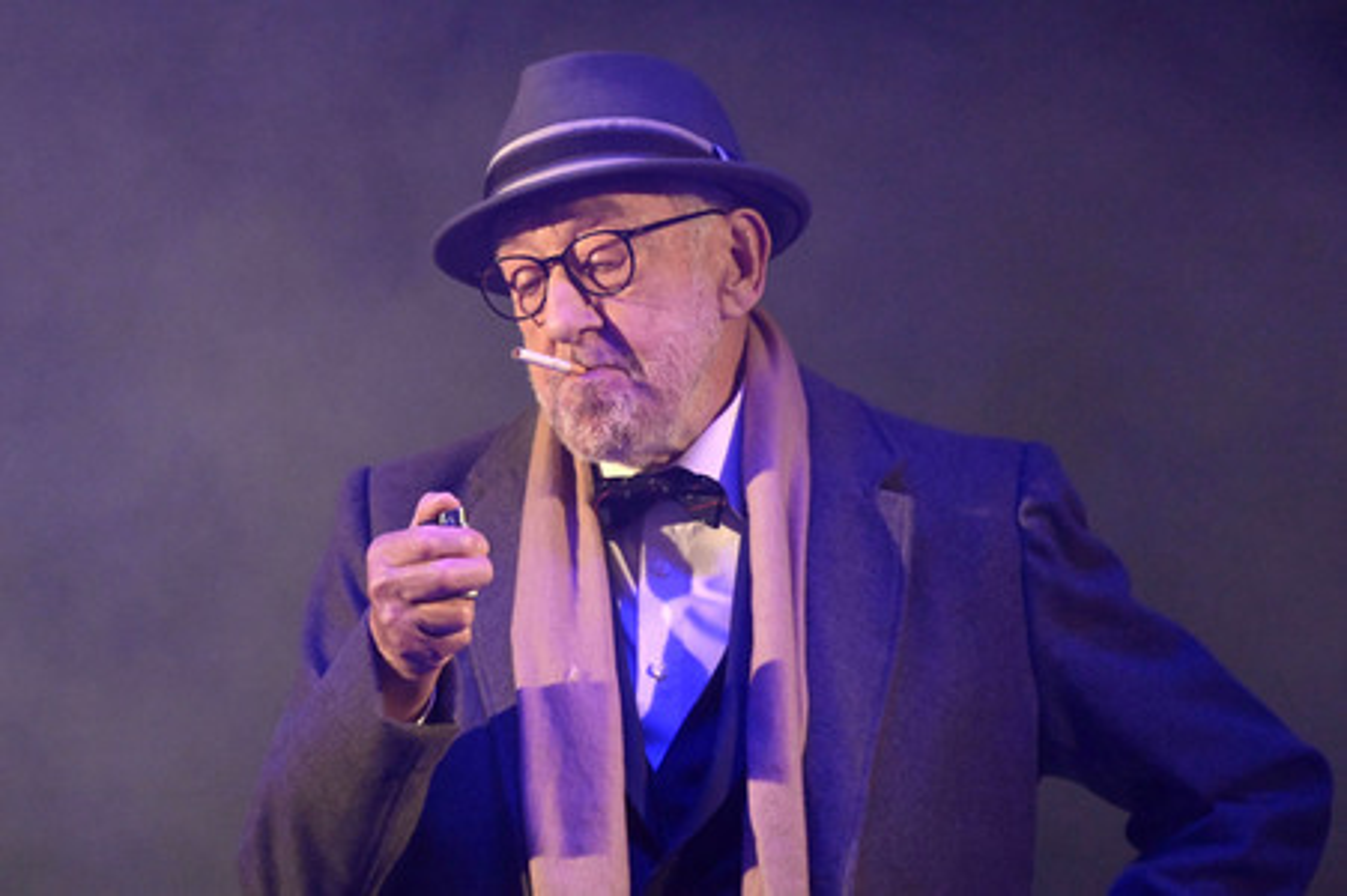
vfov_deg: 3.4
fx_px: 14955
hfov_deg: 5.2
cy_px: 448
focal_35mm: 400
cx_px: 674
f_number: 5.6
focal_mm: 400
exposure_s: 1/250
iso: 8000
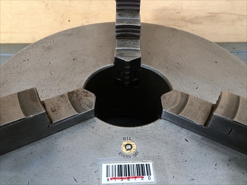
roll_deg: -0.8
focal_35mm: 29
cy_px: 92
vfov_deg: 48.2
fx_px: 207
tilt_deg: -44.0
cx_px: 124
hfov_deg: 61.7
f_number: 2.2
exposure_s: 1/30
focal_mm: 4.15
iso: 100
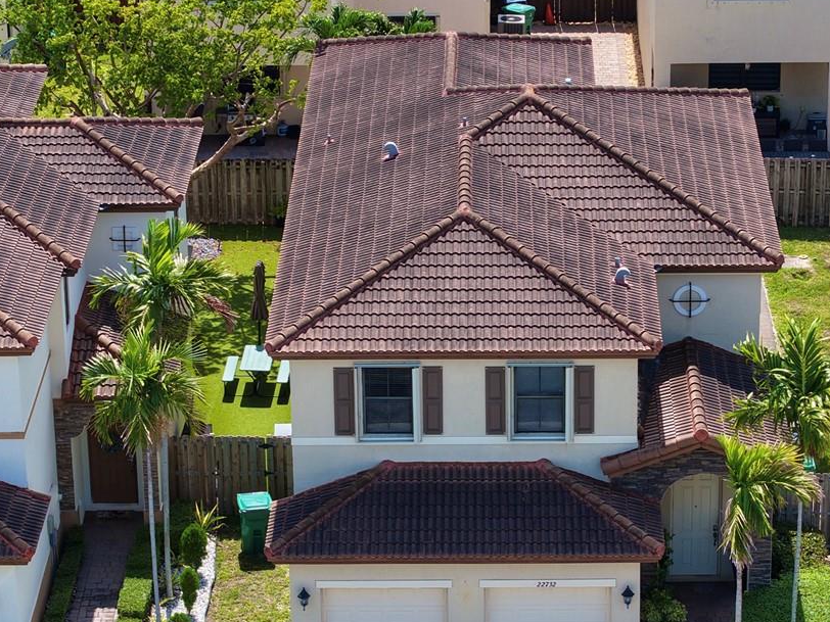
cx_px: 469
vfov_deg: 10.7
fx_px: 3309
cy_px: 424
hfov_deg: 14.3
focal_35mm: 138
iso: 100
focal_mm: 19.35
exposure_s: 1/640
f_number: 2.8
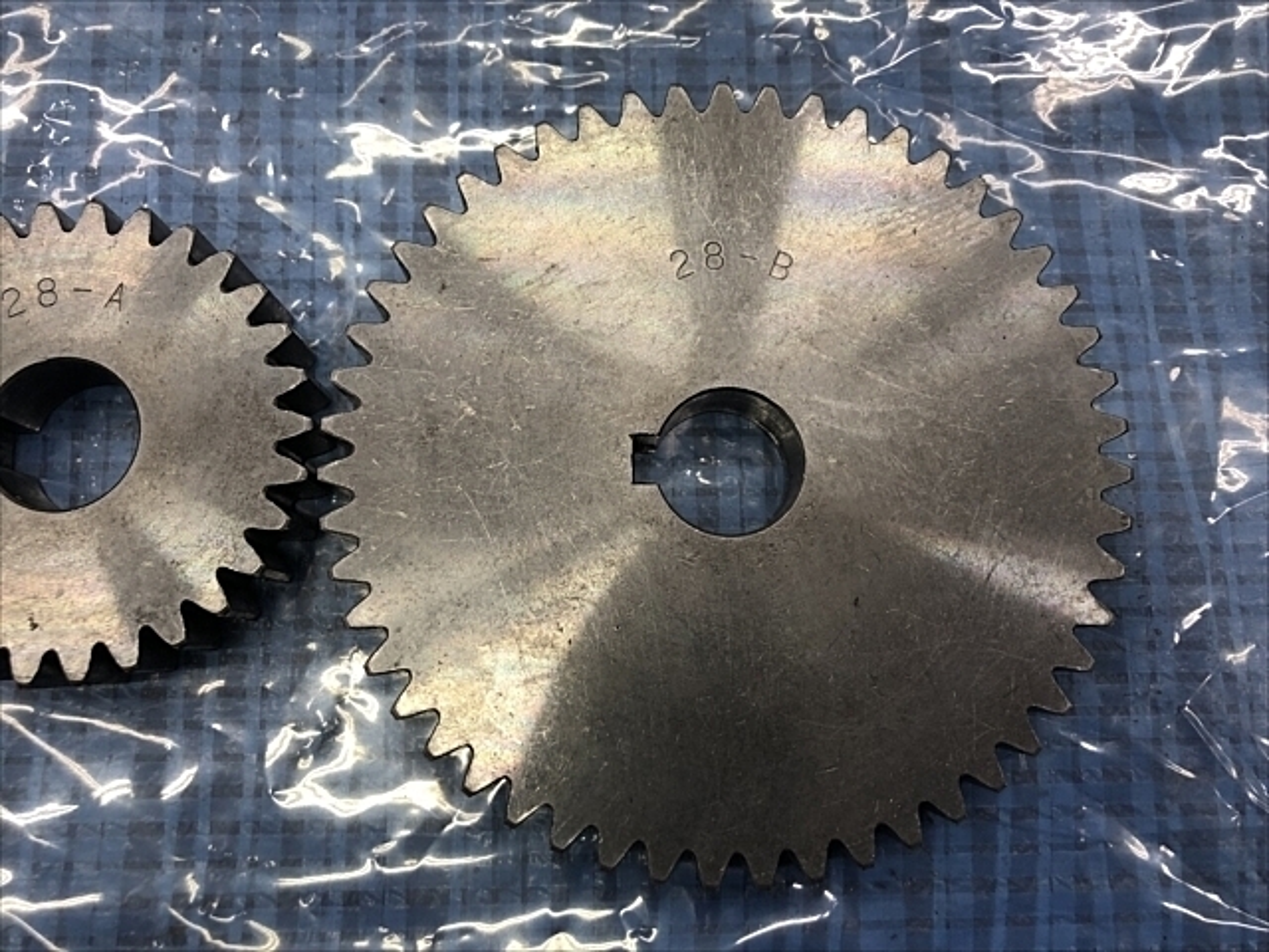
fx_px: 1026
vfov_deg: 49.7
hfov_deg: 63.4
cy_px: 476
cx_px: 634
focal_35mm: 28
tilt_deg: -81.1
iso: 25
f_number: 1.8
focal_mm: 3.99
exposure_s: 1/30
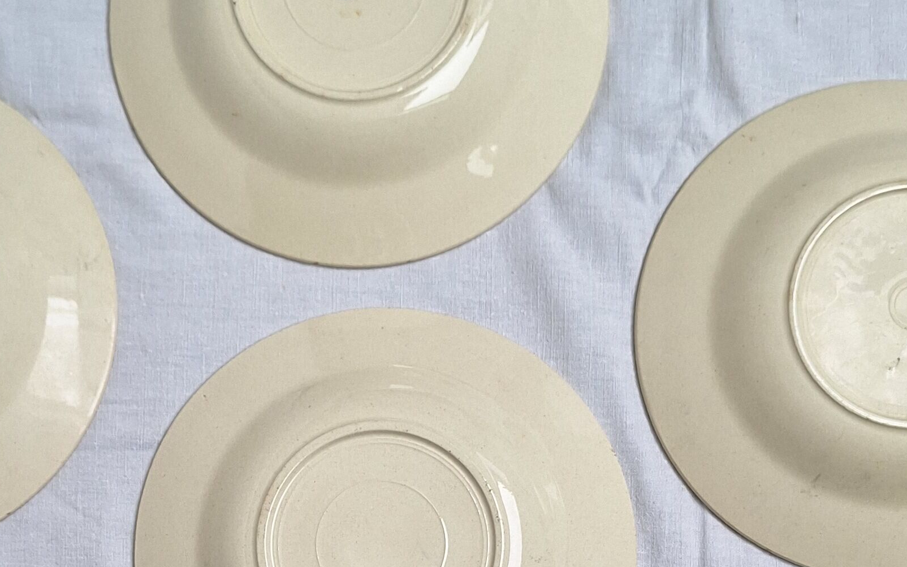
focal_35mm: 62
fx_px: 1533
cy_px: 656
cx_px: 377
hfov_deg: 32.9
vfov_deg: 19.9
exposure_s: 1/348
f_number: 1.8
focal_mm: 5.54
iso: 40
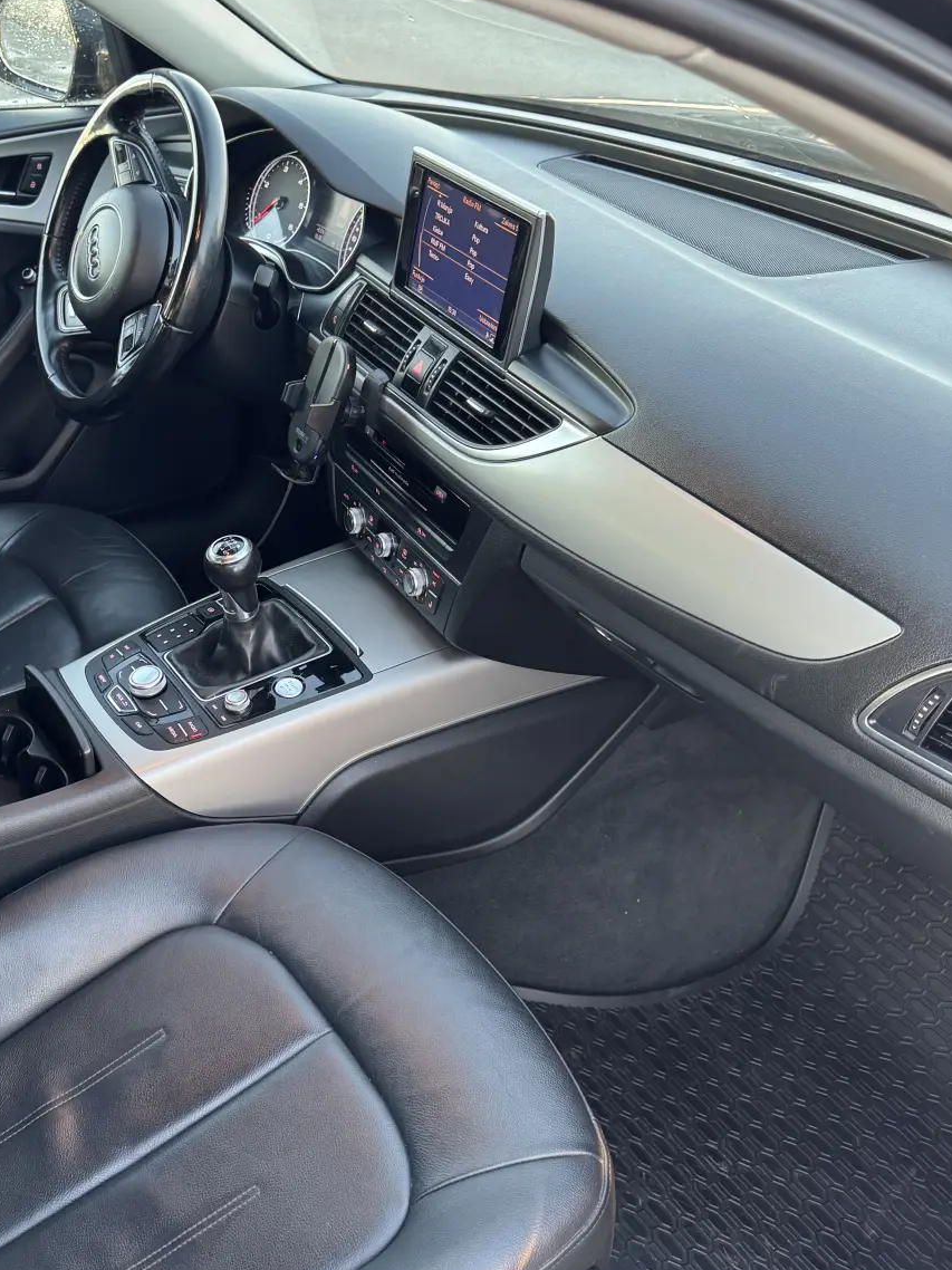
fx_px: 1321
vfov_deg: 51.3
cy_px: 697
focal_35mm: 36
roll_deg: -0.4
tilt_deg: -32.7
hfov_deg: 38.7
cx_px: 244
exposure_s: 1/60
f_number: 1.78
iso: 250
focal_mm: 6.76
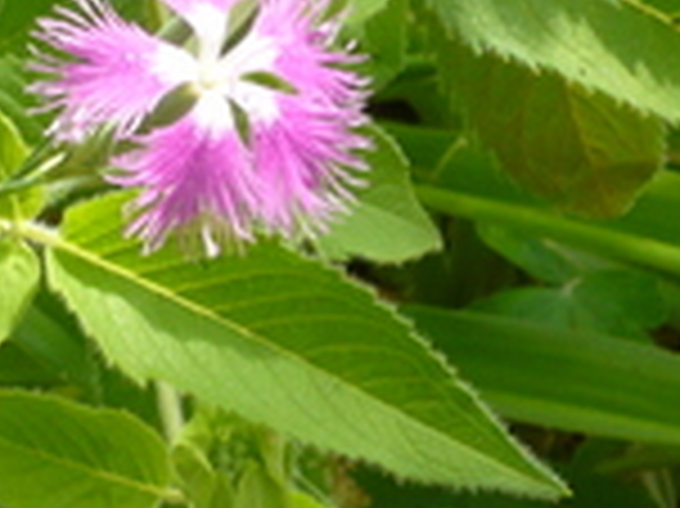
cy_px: 34
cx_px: -257
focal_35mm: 445
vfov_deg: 3.3
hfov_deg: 4.4
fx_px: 8735
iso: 100
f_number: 5.1
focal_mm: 16.5
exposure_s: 1/160
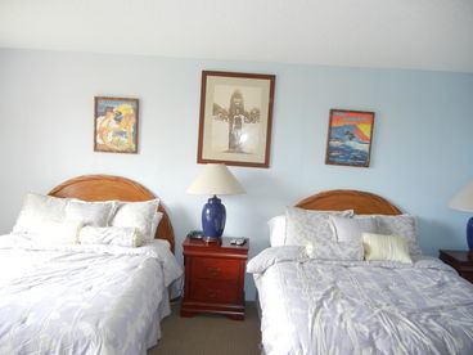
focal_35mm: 30
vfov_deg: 46.8
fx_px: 410
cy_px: 178
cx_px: 236
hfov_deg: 60.0
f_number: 3.5
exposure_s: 1/30
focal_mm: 5.4
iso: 200
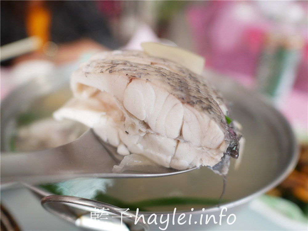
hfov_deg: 60.0
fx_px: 267
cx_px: 154
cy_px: 116
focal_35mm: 30
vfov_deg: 46.8
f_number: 2
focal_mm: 15
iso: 200
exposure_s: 1/125
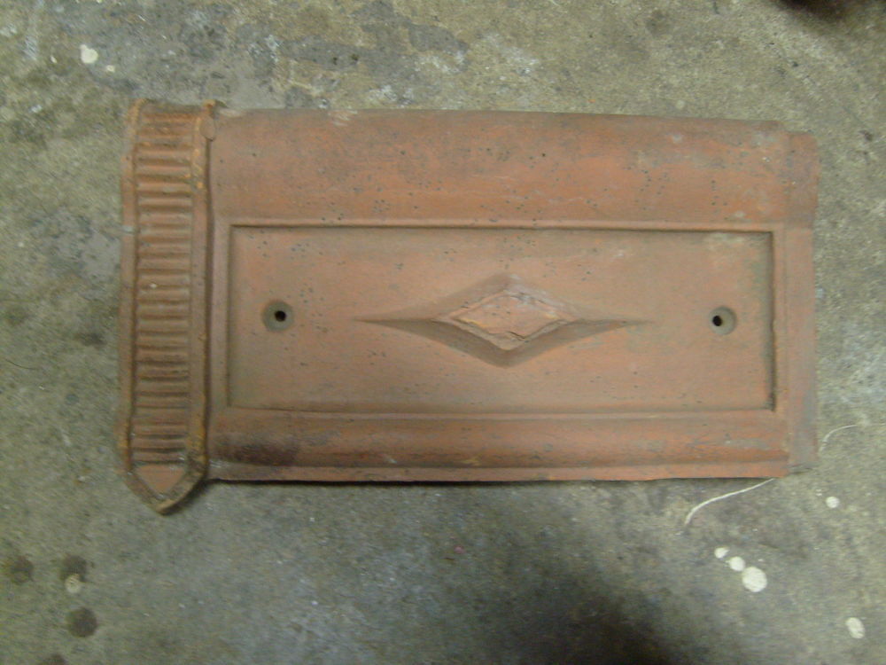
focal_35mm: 35
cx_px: 443
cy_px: 332
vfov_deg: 40.7
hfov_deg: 52.6
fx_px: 896
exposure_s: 1/15
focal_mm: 5.8
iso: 200
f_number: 2.8
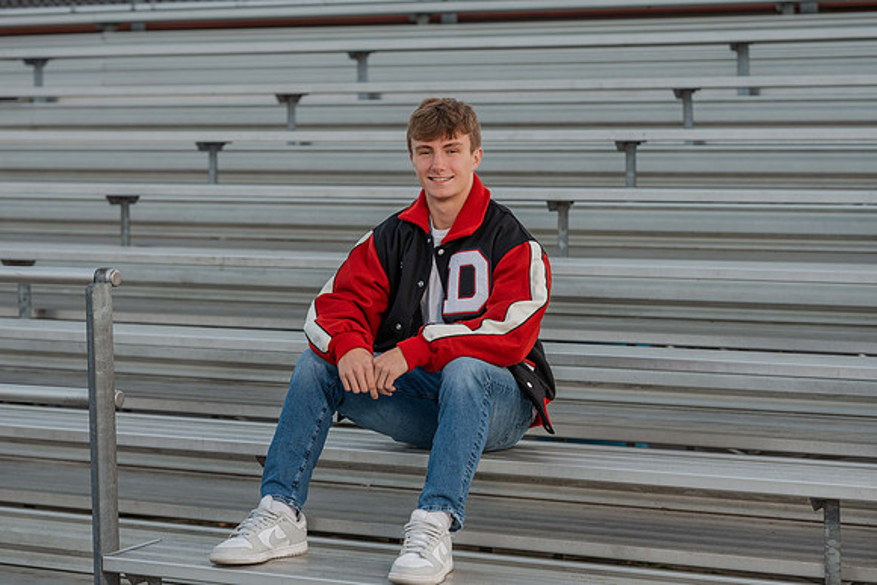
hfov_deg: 23.0
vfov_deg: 15.5
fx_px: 2152
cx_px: 438
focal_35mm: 88
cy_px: 285
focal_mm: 85
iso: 50
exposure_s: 1/100
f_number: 3.2
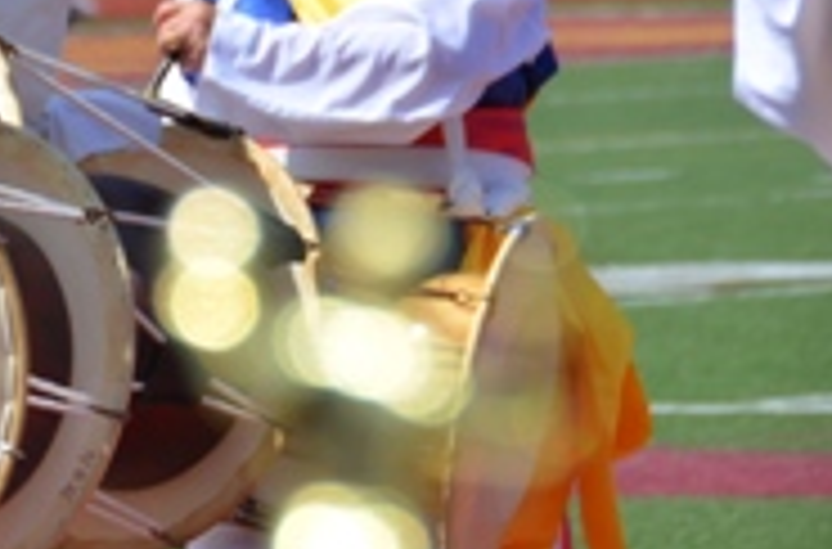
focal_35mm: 676
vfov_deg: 2.0
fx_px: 15570
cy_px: -45
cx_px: -166
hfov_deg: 3.1
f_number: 9
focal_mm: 130
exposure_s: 1/320
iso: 100
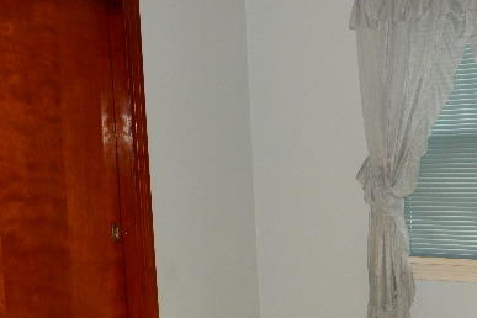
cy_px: 197
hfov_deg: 32.4
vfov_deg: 21.9
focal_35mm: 62
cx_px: 245
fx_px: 821
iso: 320
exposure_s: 1/30
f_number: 4
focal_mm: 6.4
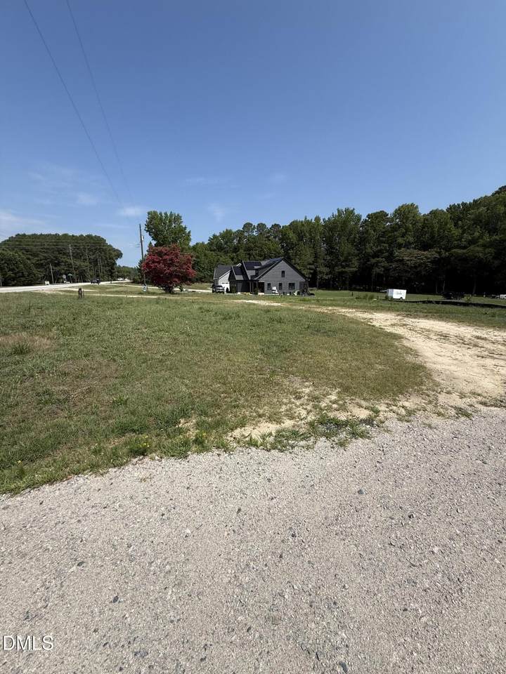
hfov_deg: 85.7
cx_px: 253
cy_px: 337
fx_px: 273
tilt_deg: -12.5
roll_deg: +0.0
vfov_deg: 102.1
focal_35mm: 14
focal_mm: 2.22
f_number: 2.2
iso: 50
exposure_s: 1/2506
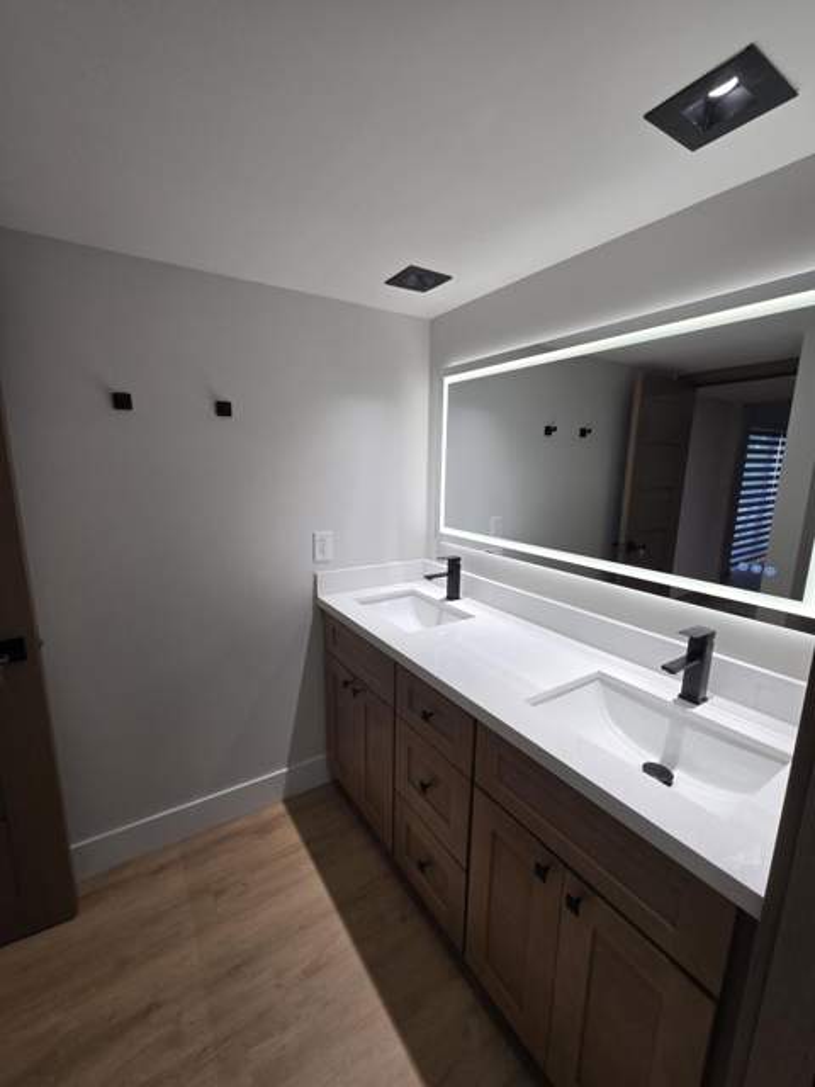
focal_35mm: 13
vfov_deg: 106.2
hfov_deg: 89.9
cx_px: 408
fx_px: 408
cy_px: 544
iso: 50
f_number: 2.2
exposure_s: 1/111
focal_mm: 2.2
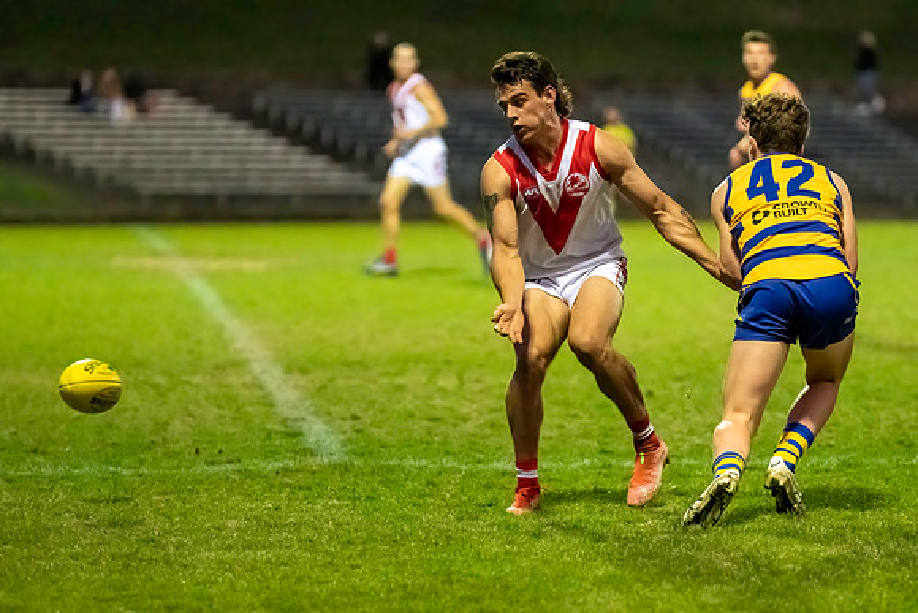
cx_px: 634
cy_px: 371
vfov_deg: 5.9
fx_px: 5906
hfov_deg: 8.9
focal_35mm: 232
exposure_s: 1/1600
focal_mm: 160
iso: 10000
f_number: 2.8
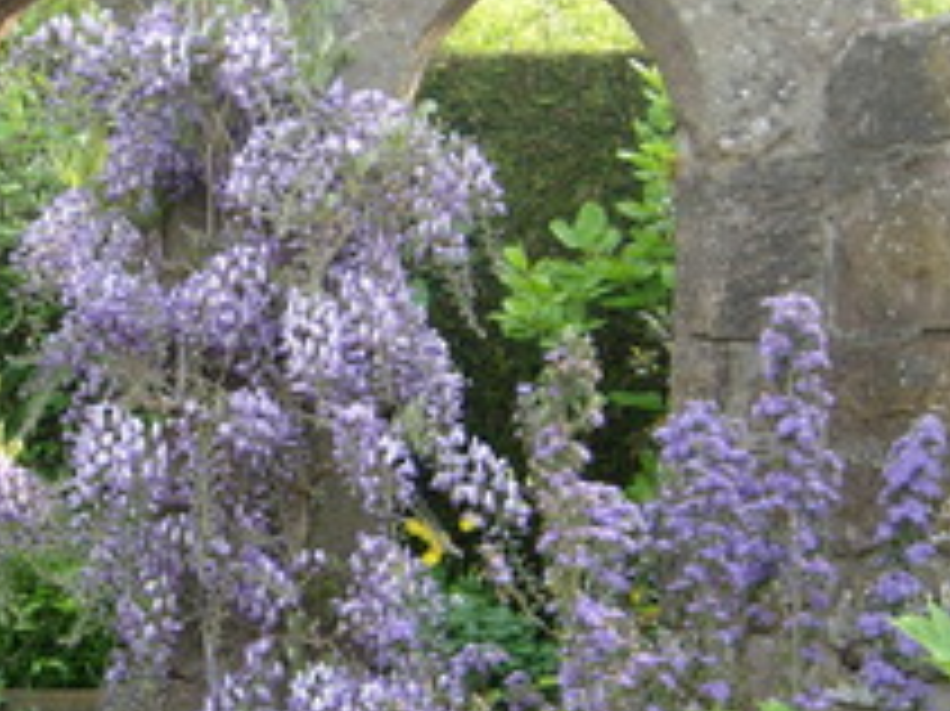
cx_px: -45
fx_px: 2523
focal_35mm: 92
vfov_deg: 16.0
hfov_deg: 20.5
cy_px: 515
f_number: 2.7
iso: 50
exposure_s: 1/78.3
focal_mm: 7.5
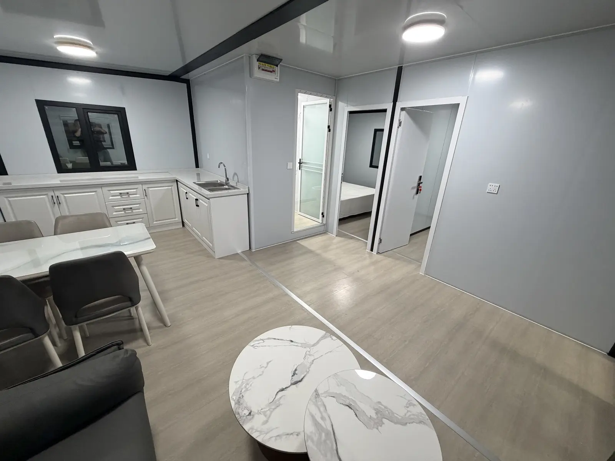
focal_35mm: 14
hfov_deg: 102.1
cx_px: 308
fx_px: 249
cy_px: 230
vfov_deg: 85.7
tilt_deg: -20.6
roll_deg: -2.4
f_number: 2.2
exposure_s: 1/50
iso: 250
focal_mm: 2.22
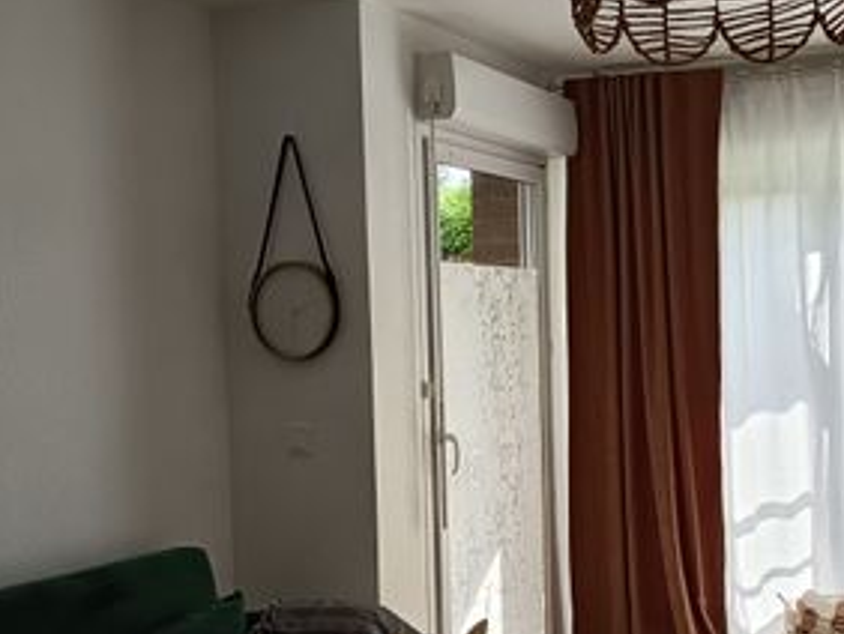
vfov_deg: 28.5
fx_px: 1245
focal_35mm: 51
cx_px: 605
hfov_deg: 36.8
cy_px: 398
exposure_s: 1/100
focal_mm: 5.27
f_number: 1.7
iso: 65
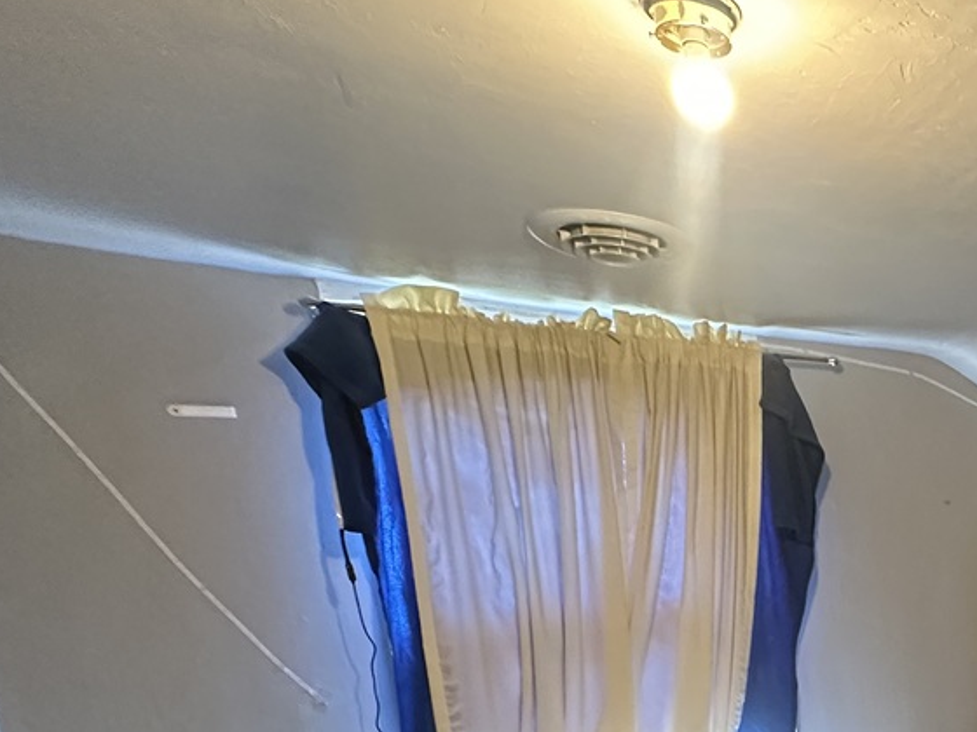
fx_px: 1016
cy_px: 769
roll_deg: +3.1
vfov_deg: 35.1
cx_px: 1134
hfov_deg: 39.4
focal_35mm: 36
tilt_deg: -11.4
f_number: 2.2
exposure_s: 1/60
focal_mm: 2.22
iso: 800
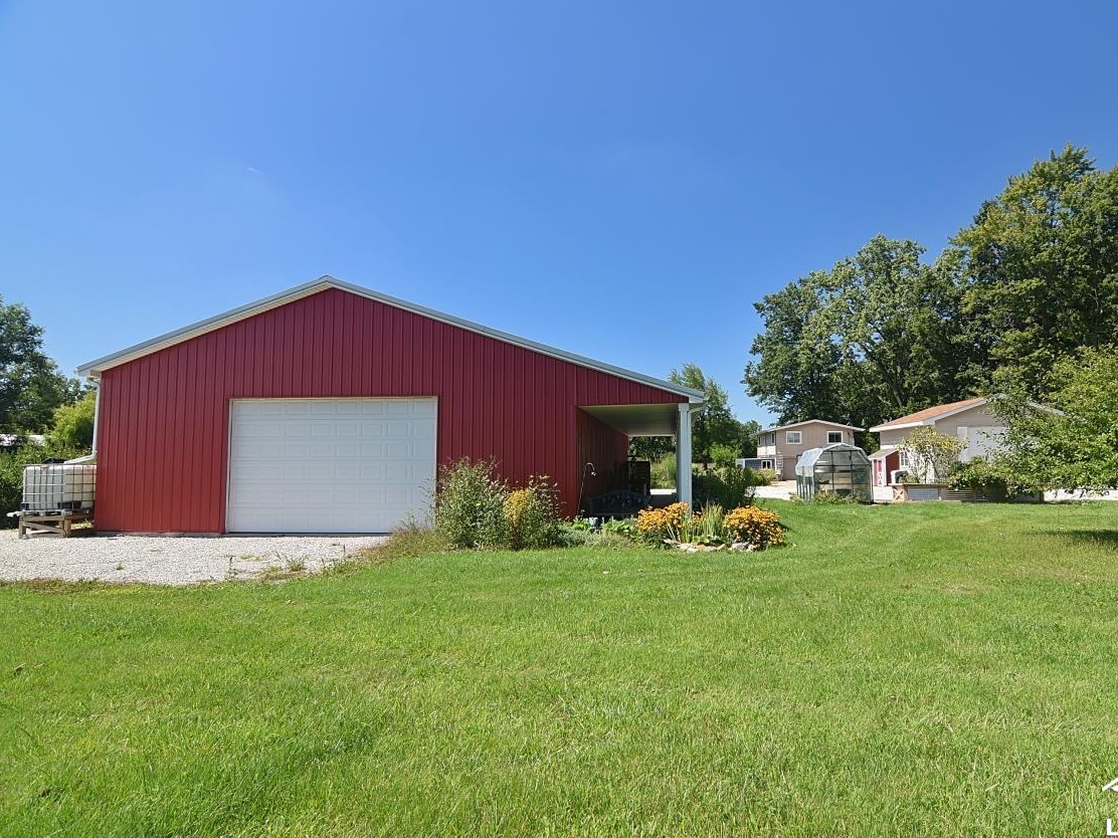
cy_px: 415
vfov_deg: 69.9
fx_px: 600
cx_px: 639
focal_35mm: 19
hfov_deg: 85.4
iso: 200
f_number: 7.1
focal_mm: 11
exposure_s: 1/250
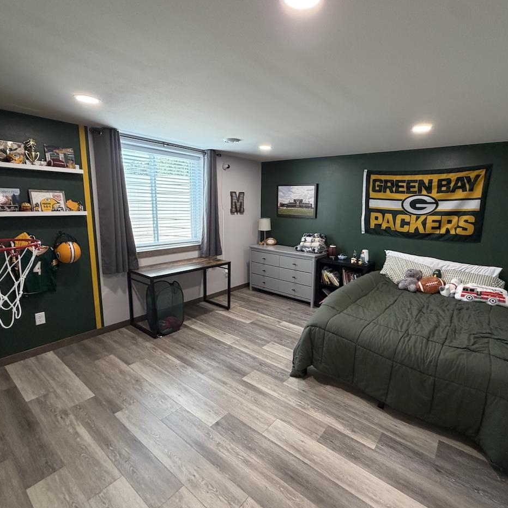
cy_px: 251
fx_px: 282
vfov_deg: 84.0
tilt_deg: -9.8
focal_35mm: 17
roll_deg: -2.1
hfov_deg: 83.6
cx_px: 283
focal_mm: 2.22
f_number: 2.2
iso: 250
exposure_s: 1/60
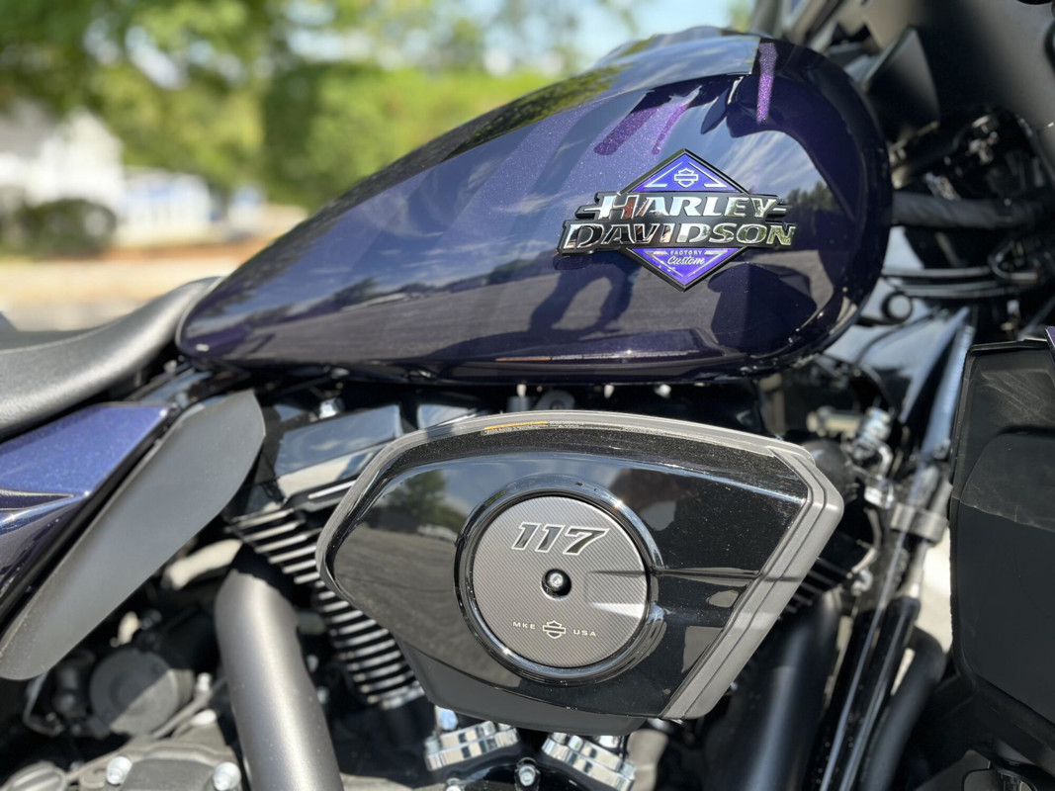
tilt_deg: -19.3
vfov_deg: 53.1
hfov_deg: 67.3
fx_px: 792
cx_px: 528
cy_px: 396
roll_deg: -2.0
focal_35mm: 26
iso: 50
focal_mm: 5.1
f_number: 1.6
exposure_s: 1/400
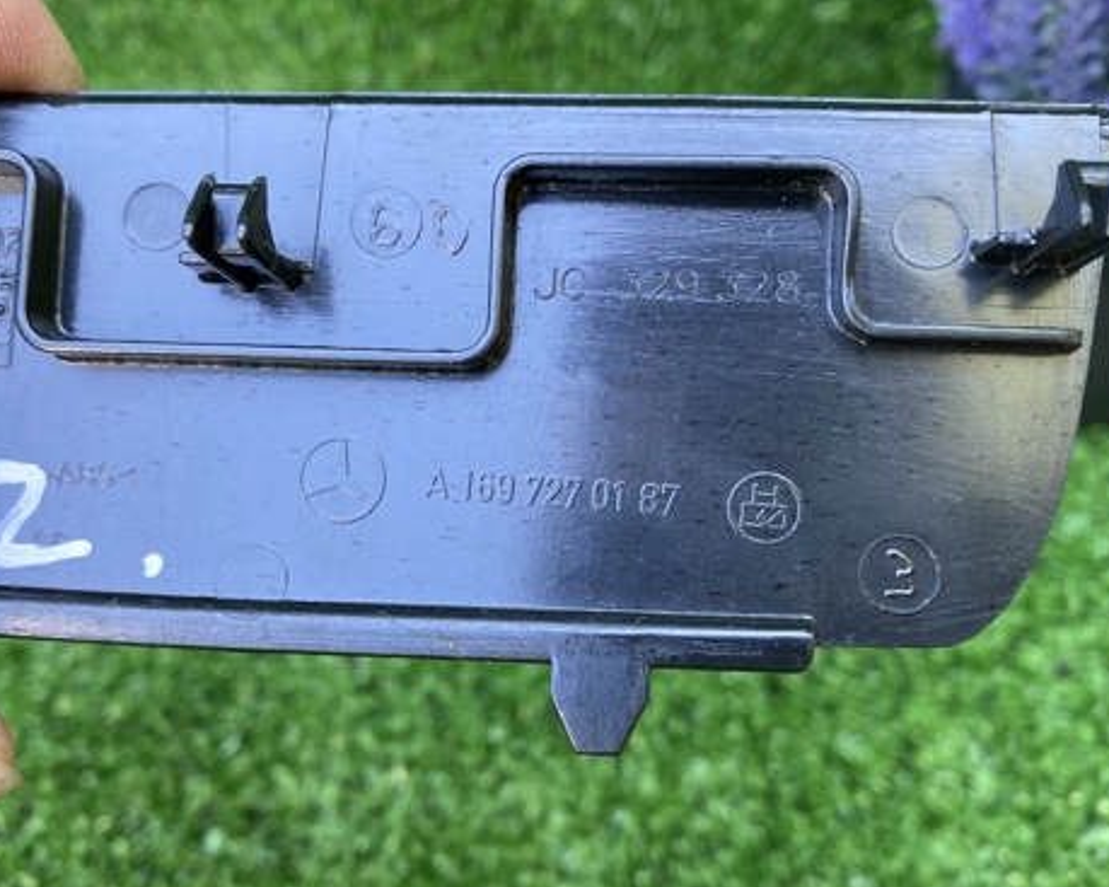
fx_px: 1116
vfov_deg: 43.3
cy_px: 499
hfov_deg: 52.8
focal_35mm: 34
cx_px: 527
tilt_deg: -50.9
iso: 125
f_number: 1.8
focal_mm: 4.25
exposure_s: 1/121
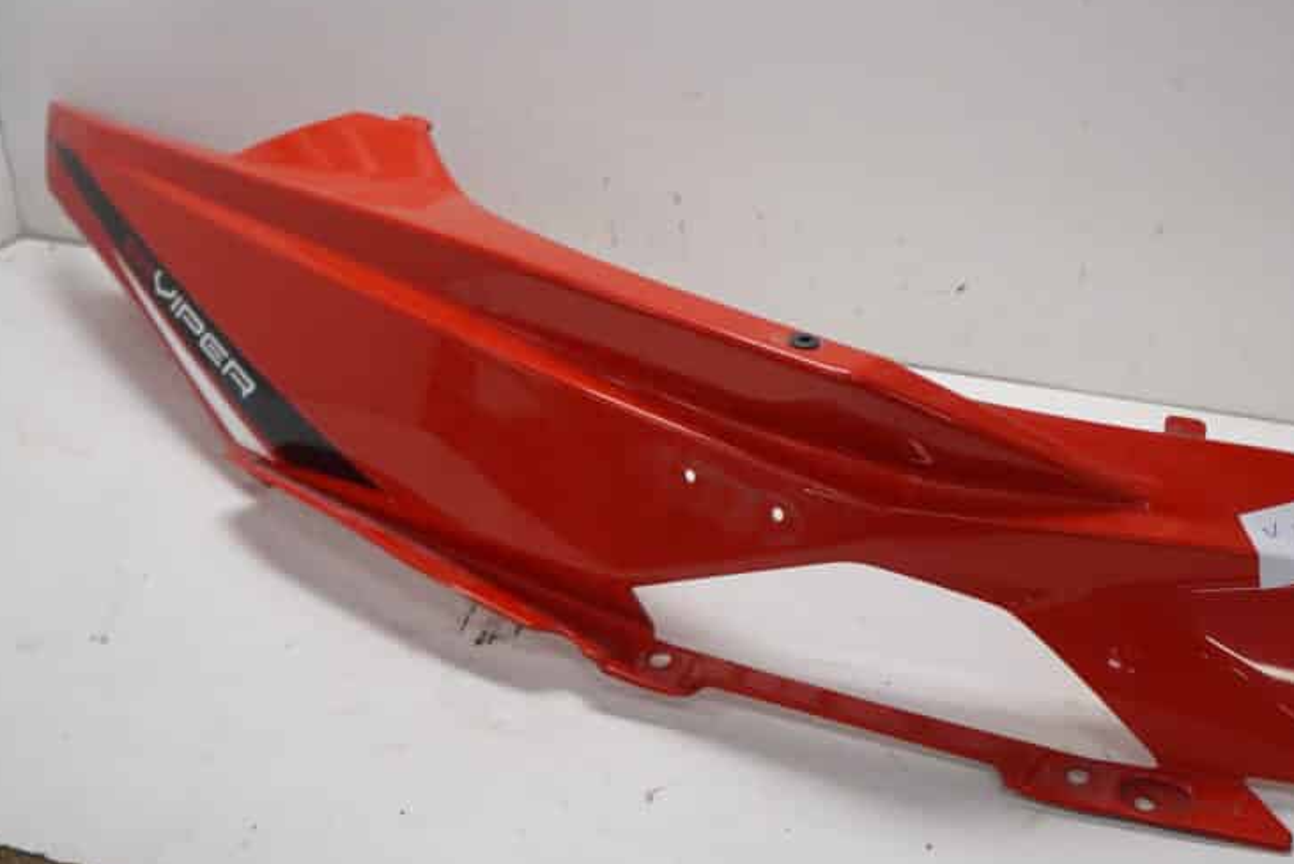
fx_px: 1510
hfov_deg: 46.0
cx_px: 809
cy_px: 470
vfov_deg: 31.9
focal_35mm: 42
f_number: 5
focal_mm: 20
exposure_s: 1/60
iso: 250
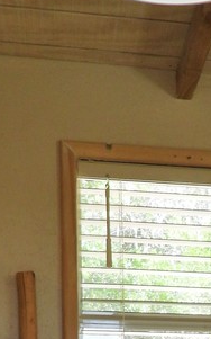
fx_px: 911
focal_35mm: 99
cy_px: 519
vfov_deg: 18.4
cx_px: 283
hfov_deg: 12.7
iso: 100
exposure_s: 1/100
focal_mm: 4.7
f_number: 2.8
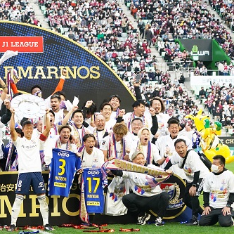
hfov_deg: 11.6
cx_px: -5
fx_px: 1140
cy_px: 117
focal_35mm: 149
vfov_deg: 11.7
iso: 2500
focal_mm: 73
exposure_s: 1/1000
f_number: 4
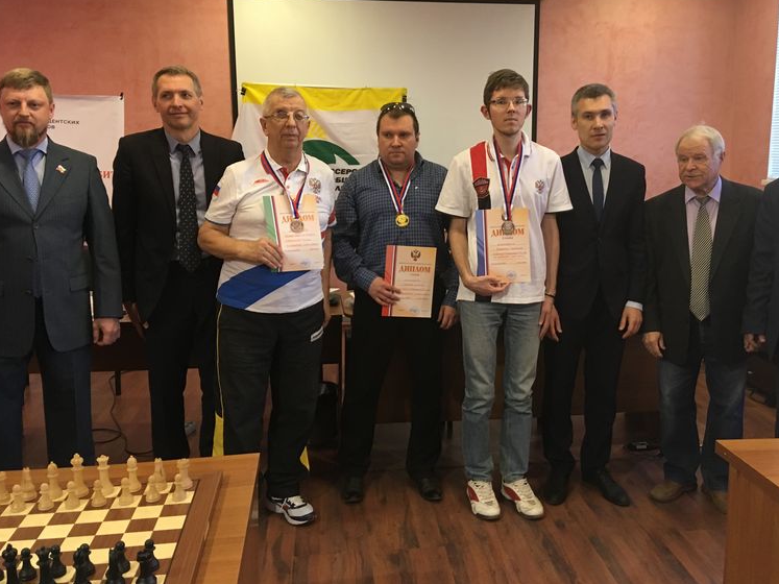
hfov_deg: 55.2
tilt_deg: -8.5
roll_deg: -1.1
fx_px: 743
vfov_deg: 42.8
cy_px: 253
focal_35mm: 33
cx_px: 431
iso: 160
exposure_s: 1/33
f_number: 2.2
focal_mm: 4.15
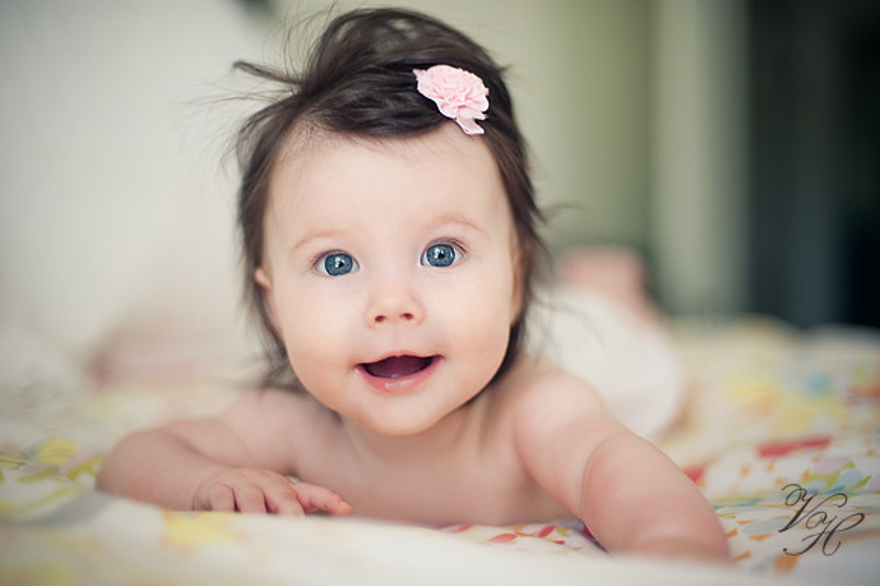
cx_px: 440
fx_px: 1221
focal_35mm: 50
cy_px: 293
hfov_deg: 39.6
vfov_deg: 27.0
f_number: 1.4
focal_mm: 50
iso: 200
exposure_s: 1/125
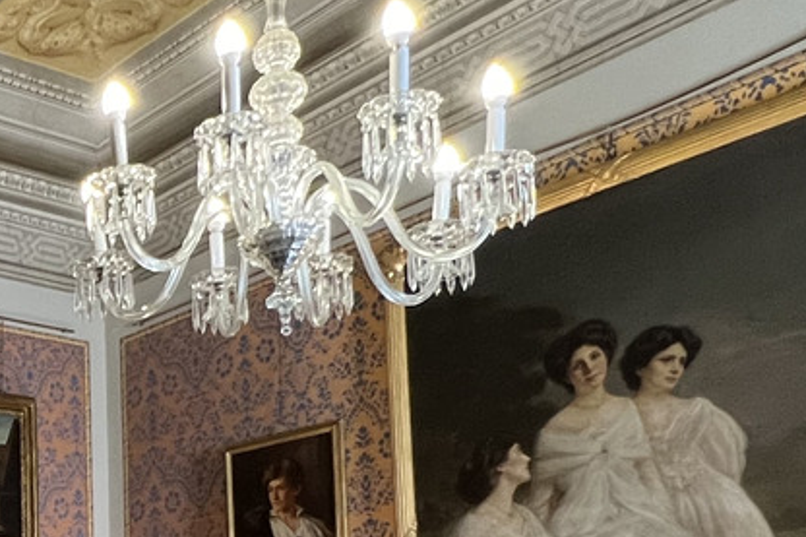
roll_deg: +0.8
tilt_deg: +3.5
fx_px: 1164
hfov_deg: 30.9
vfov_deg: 23.3
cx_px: -211
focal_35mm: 52
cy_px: 677
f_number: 1.8
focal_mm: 1.57
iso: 250
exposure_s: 1/50
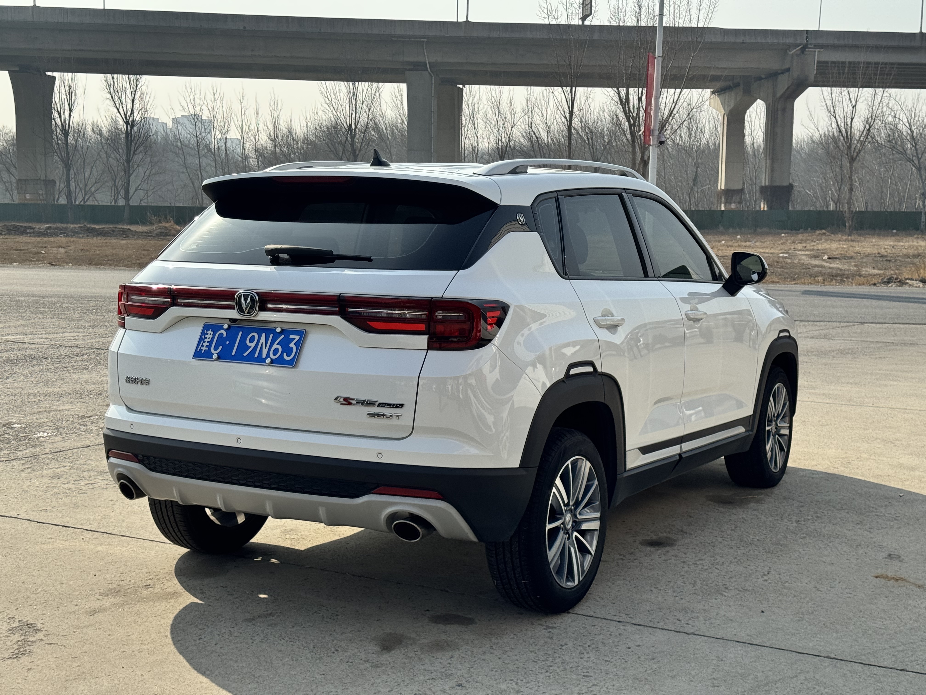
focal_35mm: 48
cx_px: 463
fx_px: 1284
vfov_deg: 30.3
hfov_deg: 39.7
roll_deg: -0.4
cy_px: 348
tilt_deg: -5.3
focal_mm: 6.76
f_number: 1.78
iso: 64
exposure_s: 1/5376
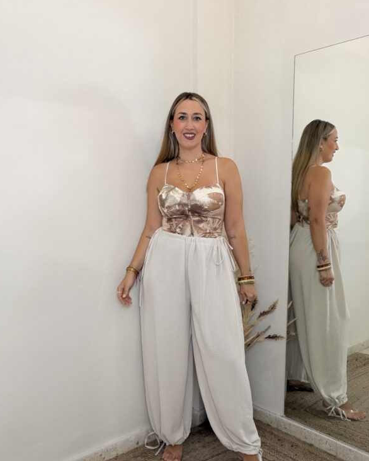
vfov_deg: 55.6
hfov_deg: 45.8
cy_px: 250
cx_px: 181
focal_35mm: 32
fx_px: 437
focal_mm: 2.71
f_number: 1.9
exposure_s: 1/60
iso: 100
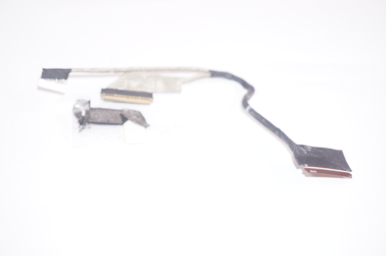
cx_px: 193
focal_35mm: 68
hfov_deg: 29.9
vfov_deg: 20.1
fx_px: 723
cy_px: 128
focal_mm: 45
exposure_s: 1/160
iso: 200
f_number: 5.6
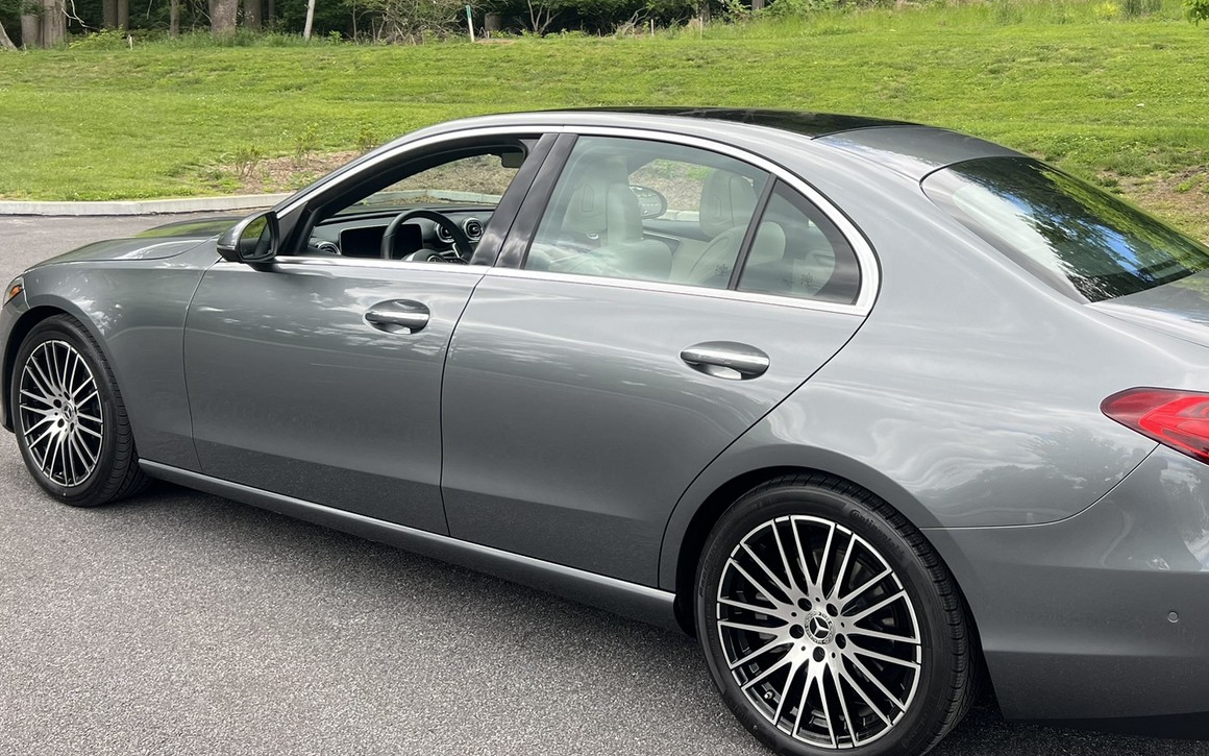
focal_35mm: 38
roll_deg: +0.3
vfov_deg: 33.2
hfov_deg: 51.2
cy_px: 229
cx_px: 725
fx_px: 1252
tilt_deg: -4.5
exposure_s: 1/853
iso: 50
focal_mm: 5.7
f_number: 1.5
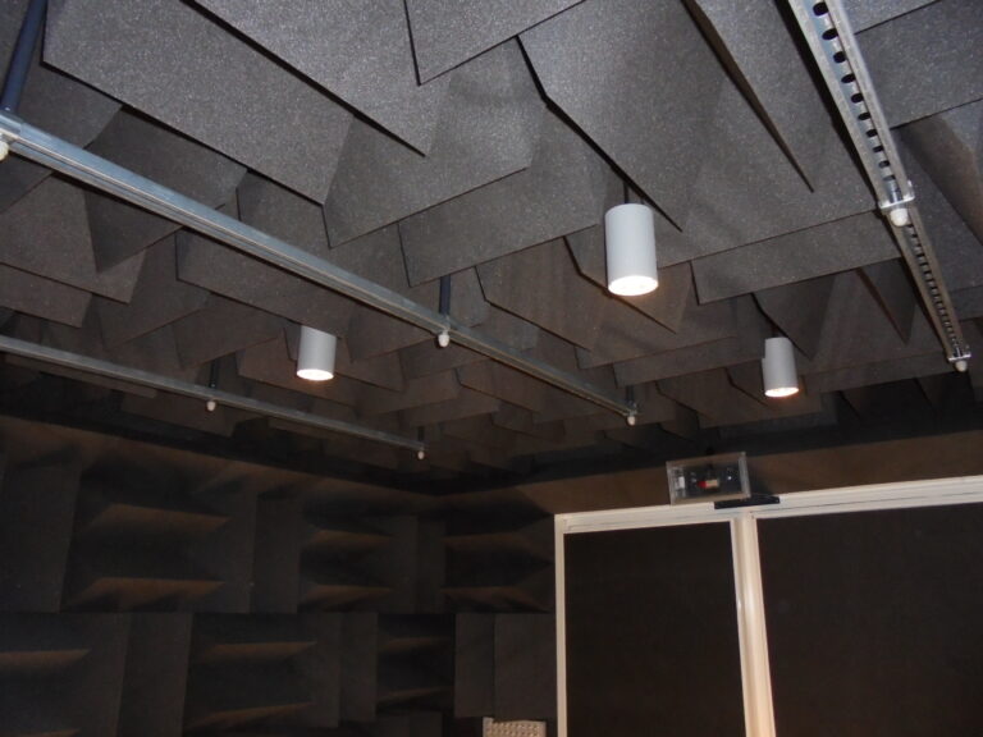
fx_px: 738
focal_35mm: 26
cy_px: 368
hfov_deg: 67.3
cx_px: 492
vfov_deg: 53.1
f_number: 3.5
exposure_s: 1/30
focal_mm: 4.6
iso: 400
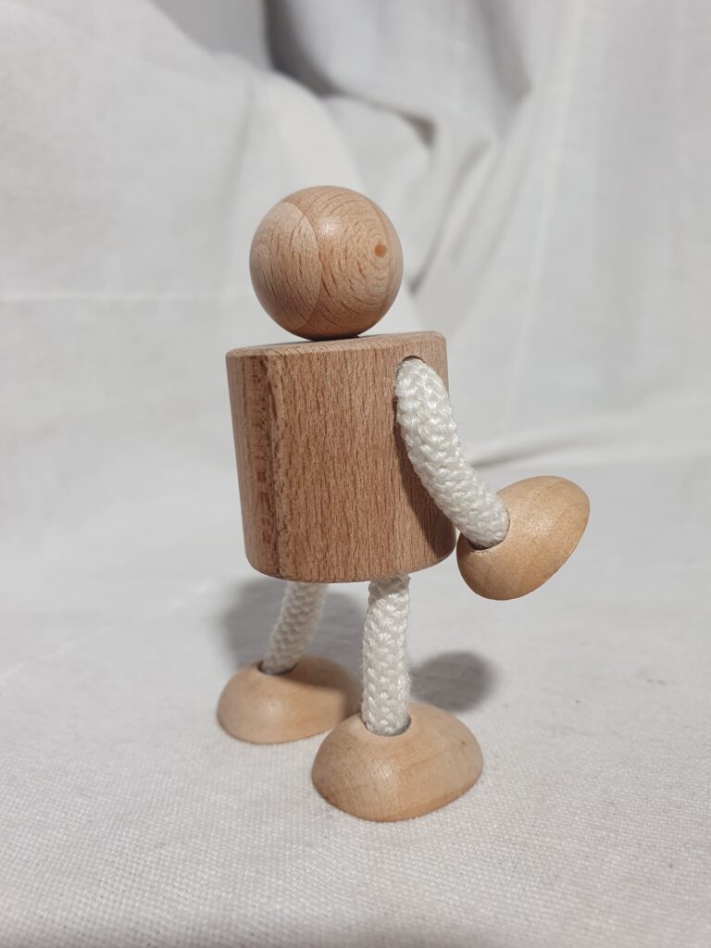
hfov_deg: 53.1
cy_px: 474
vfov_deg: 67.3
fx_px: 712
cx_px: 356
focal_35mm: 26
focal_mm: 4.32
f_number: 2.4
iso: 50
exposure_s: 1/100
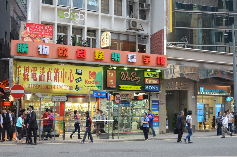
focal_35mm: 60
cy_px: 78
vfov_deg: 22.5
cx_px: 118
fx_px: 394
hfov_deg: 33.5
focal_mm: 40
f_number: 4.5
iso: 400
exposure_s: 1/80
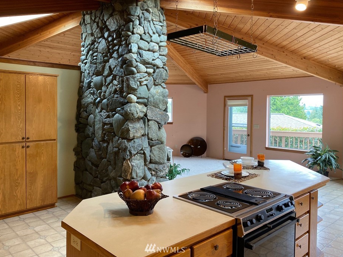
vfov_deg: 48.2
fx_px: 287
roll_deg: -1.0
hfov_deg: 61.6
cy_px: 119
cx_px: 166
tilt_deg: -0.7
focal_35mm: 29
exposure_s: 1/60
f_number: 1.8
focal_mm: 4.25
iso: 125
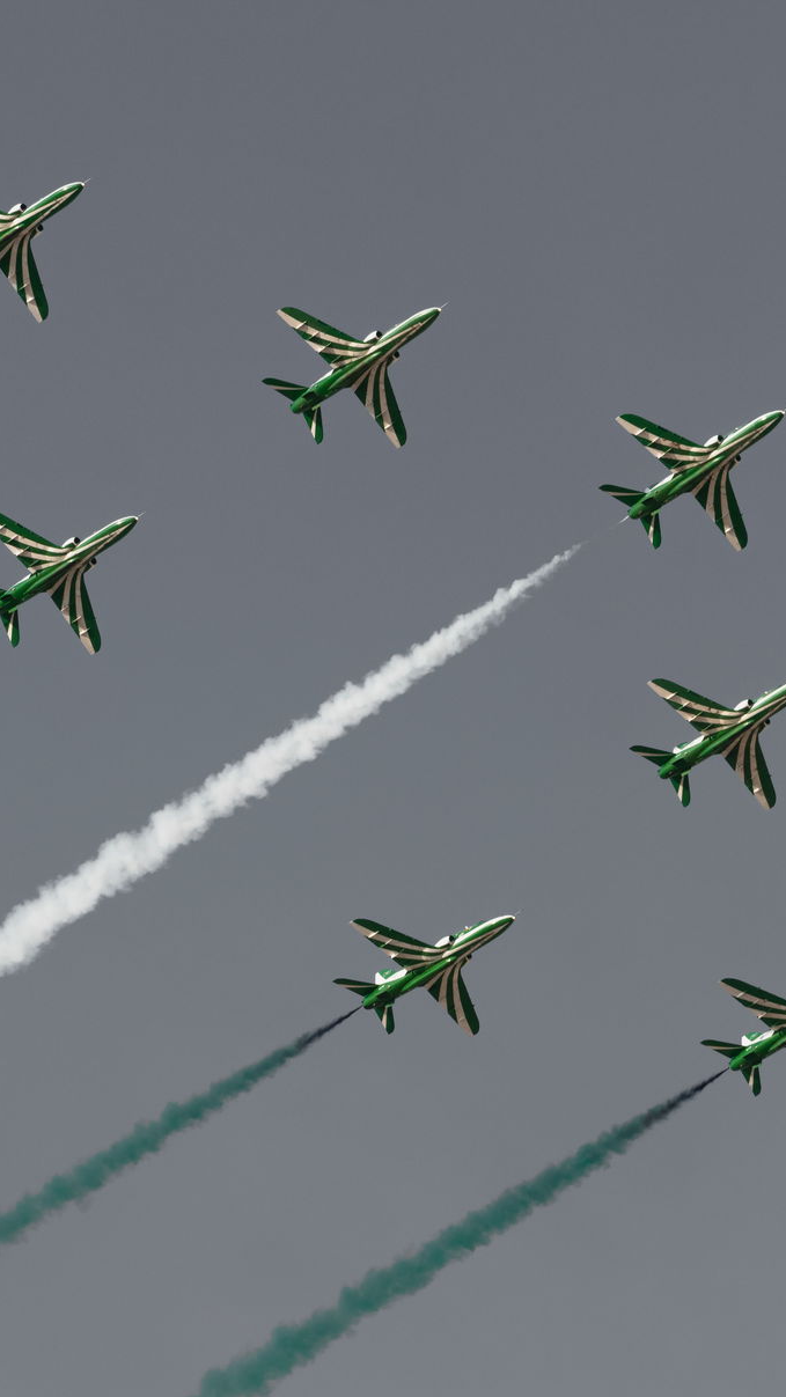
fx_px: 6484
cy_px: 704
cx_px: 572
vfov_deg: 12.3
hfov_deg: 6.9
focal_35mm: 175
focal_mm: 70
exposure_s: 1/1600
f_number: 5.6
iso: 200
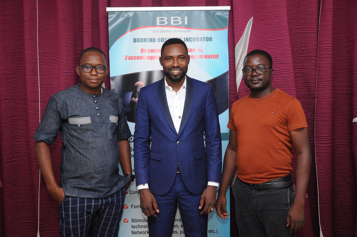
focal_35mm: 45
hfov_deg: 43.6
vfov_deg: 29.8
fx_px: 446
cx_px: 178
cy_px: 118
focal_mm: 30
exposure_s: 1/50
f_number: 4
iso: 640
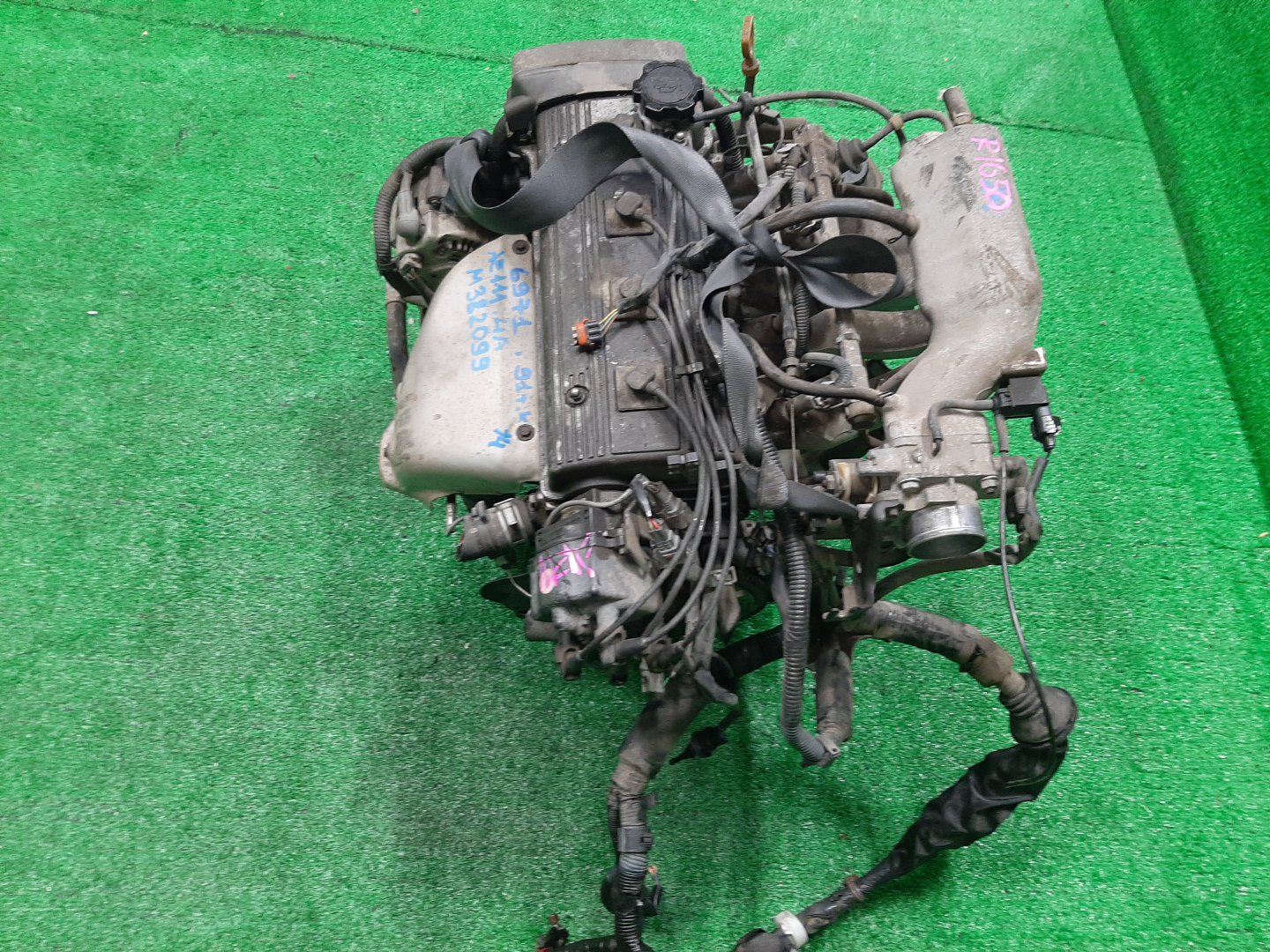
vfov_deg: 53.1
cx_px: 635
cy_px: 476
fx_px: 954
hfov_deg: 67.3
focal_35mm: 26
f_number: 1.7
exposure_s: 1/50
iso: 162
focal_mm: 3.93
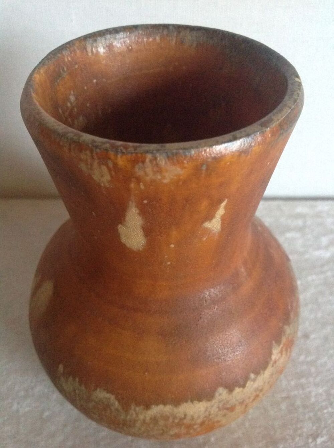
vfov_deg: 52.7
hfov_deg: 40.6
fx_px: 451
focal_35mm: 35
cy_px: 224
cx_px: 167
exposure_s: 1/15
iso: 640
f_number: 2.4
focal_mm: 4.28
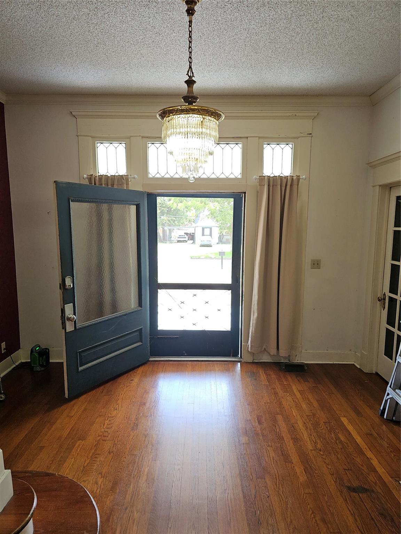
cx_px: 200
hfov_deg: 58.9
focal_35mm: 23
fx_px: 355
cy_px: 267
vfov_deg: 73.9
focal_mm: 6.3
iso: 50
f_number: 1.7
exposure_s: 1/60
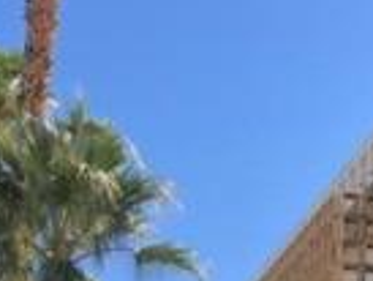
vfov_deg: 11.4
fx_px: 1283
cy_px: 540
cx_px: 340
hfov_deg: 16.3
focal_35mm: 119
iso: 20
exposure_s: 1/842
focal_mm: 3.99
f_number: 1.8
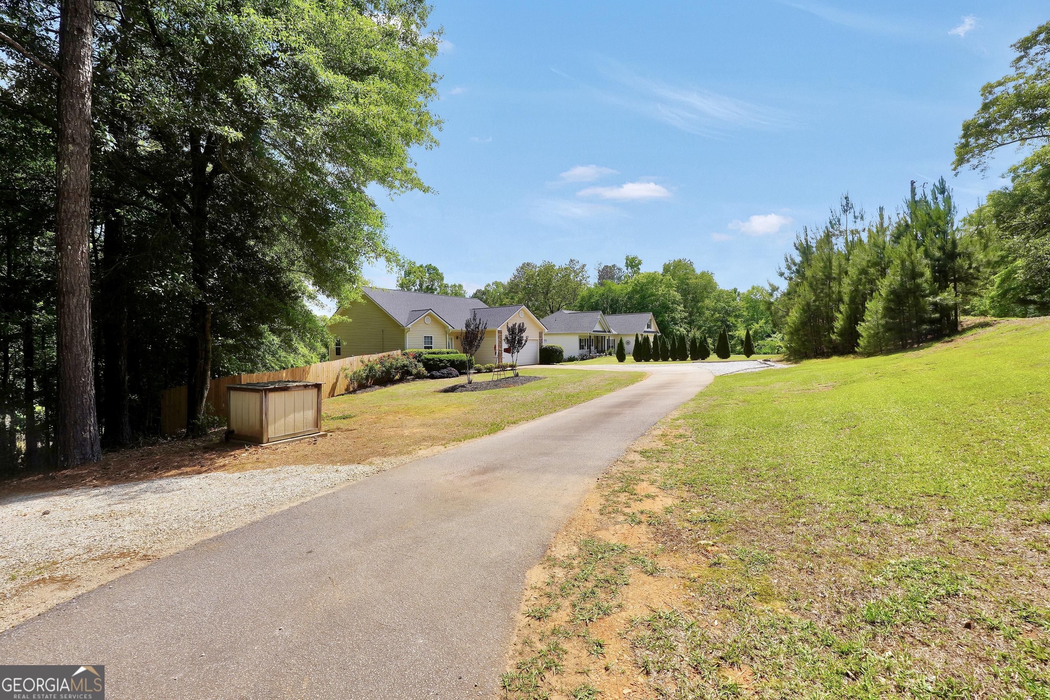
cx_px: 525
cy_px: 350
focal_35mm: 15
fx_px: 437
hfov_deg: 100.4
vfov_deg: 77.3
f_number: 10
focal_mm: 10
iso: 100
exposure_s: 1/160
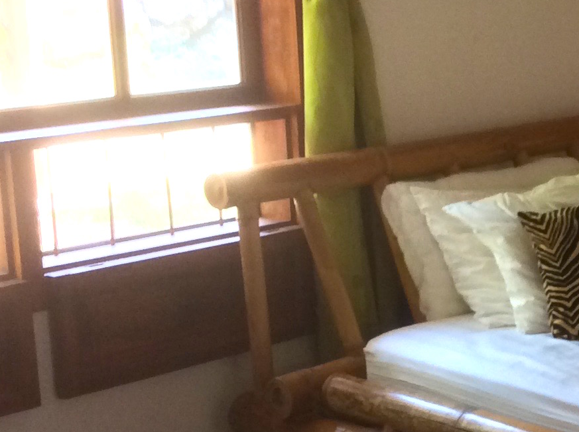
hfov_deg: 19.8
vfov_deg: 15.5
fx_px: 1587
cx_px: 641
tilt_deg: -8.5
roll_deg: +2.3
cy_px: 230
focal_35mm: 95
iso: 100
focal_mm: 3.3
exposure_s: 1/24
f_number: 2.4
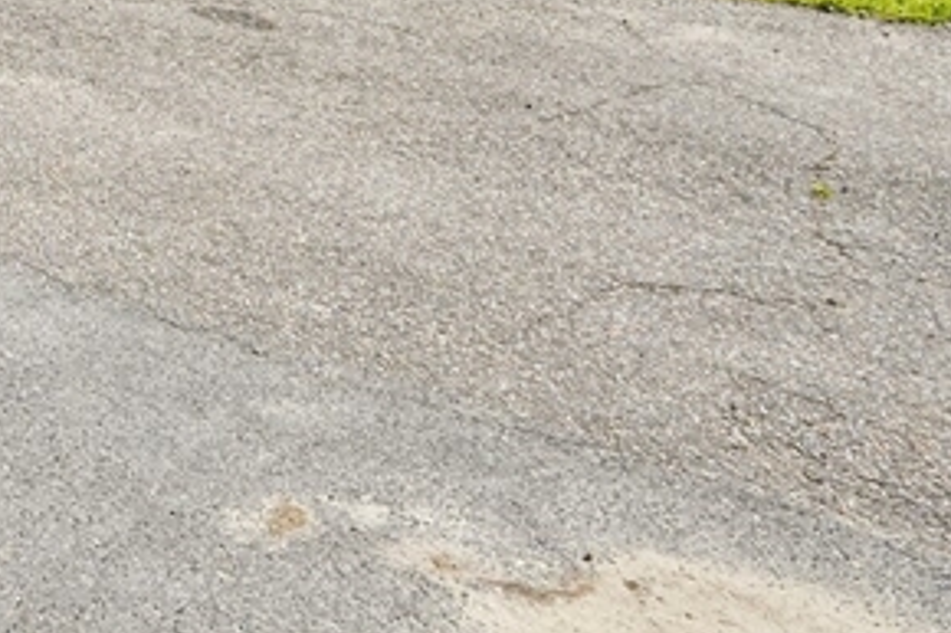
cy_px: -448
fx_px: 1584
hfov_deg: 27.5
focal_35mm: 60
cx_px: -308
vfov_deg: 18.5
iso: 100
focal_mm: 17
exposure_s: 1/160
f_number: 8
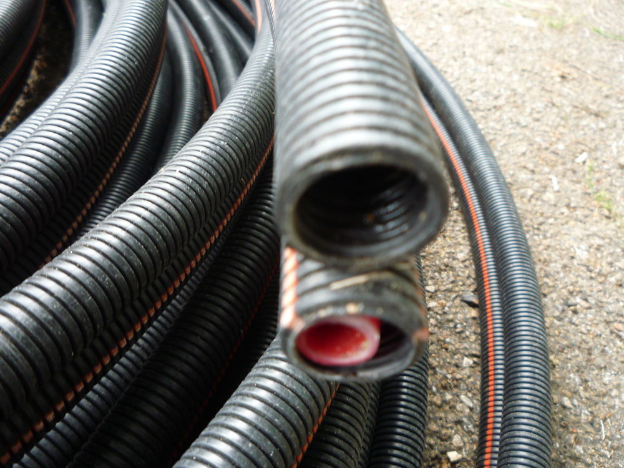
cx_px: 312
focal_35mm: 30
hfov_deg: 60.0
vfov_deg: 46.8
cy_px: 234
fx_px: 541
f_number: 3.3
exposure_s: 1/30
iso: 200
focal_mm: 5.2
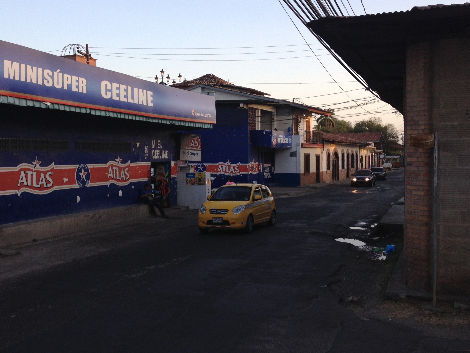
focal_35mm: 46
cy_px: 154
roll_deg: +0.3
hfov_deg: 41.2
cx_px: 216
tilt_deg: -2.2
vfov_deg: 31.5
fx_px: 625
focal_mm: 4.28
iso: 50
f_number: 2.4
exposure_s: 1/216
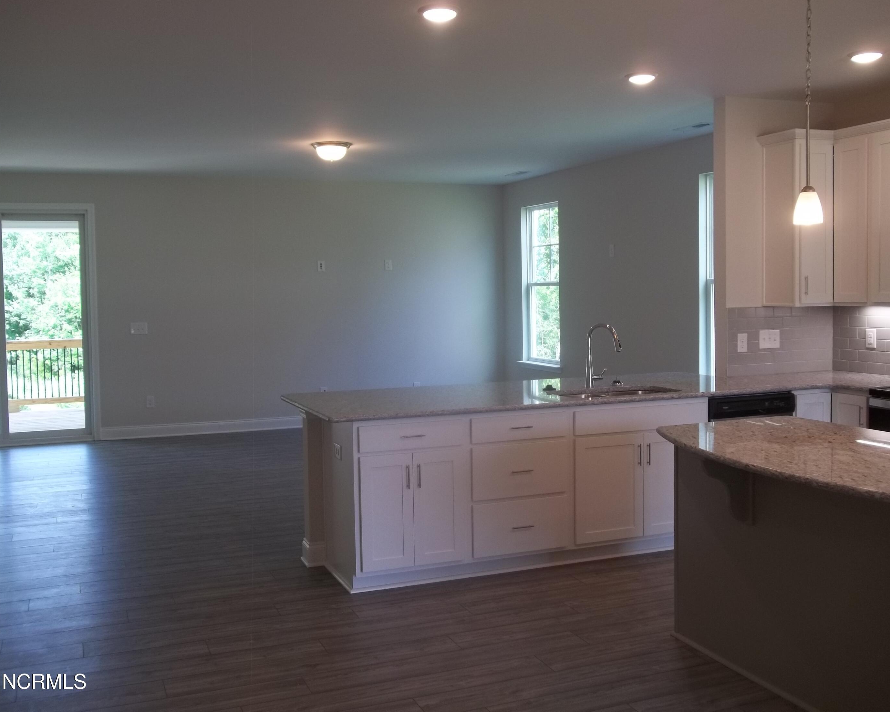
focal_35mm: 34
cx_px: 419
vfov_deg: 43.4
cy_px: 352
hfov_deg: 52.8
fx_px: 896
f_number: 2.9
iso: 64
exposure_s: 1/40
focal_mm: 5.7
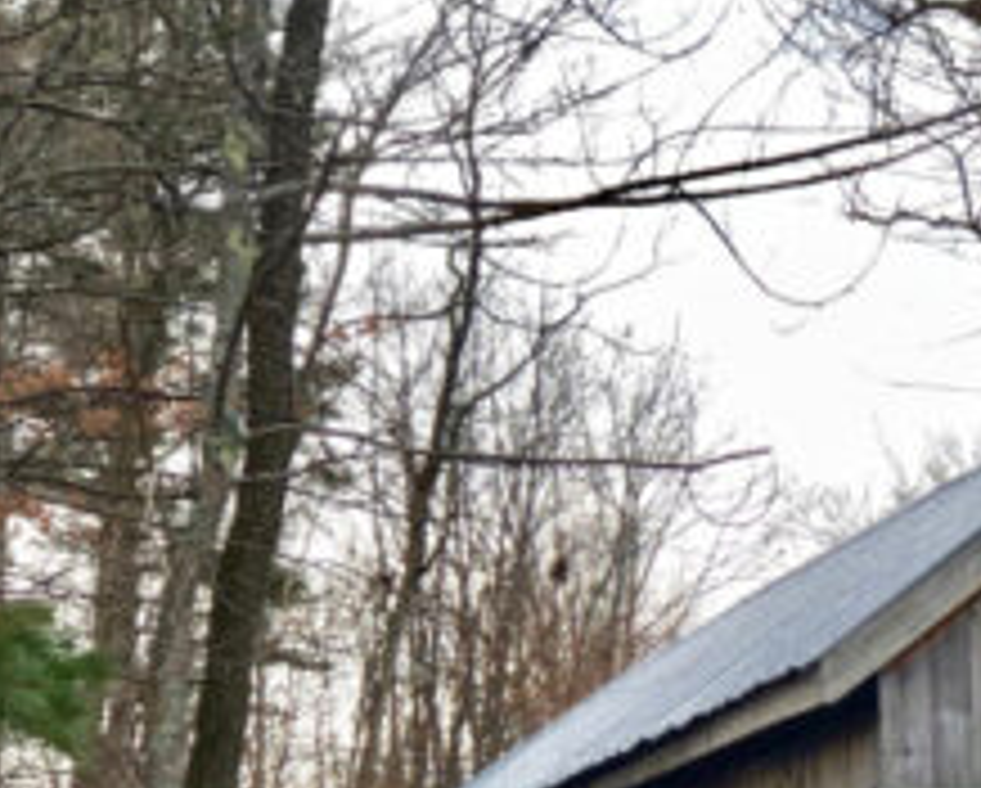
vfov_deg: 9.4
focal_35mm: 163
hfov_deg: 11.7
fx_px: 4739
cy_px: 806
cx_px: 986
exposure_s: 1/120
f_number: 2.8
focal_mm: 6.6
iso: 25
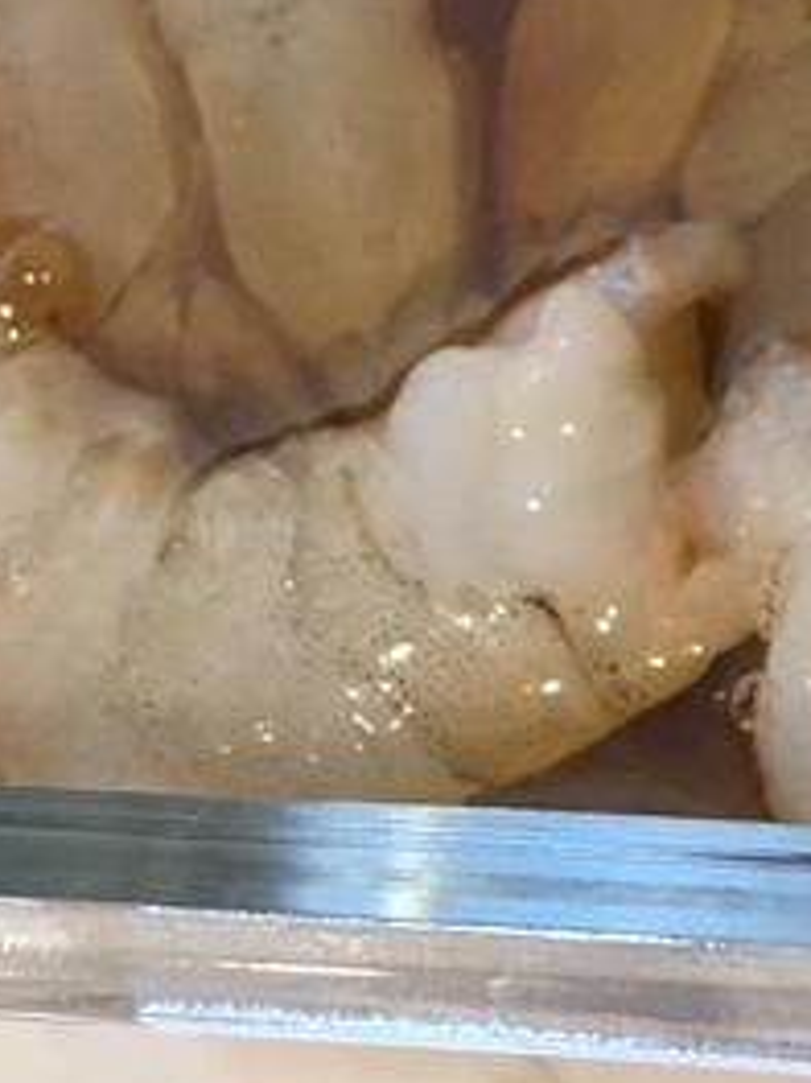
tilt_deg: -63.8
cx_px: 1219
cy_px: 614
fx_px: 3533
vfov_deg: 17.4
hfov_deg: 12.5
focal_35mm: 113
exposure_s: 1/30
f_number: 2.2
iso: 125
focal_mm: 4.15
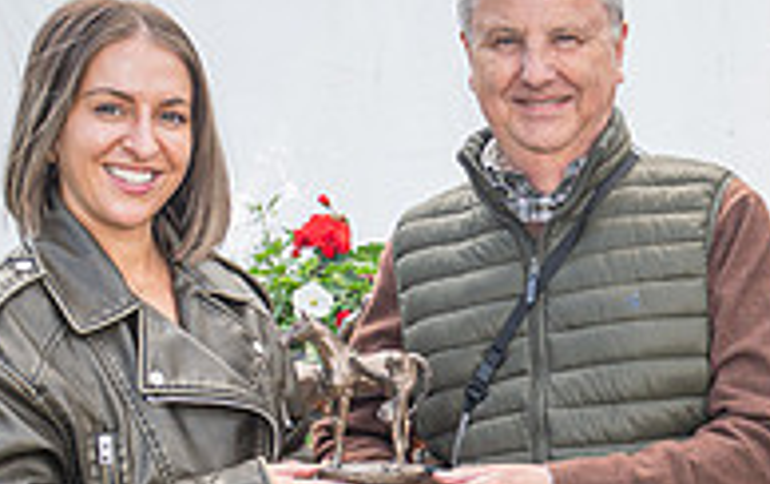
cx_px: 740
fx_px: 2249
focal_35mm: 107
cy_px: 520
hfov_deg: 19.0
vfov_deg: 12.1
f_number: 5
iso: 50
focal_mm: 27
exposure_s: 1/60
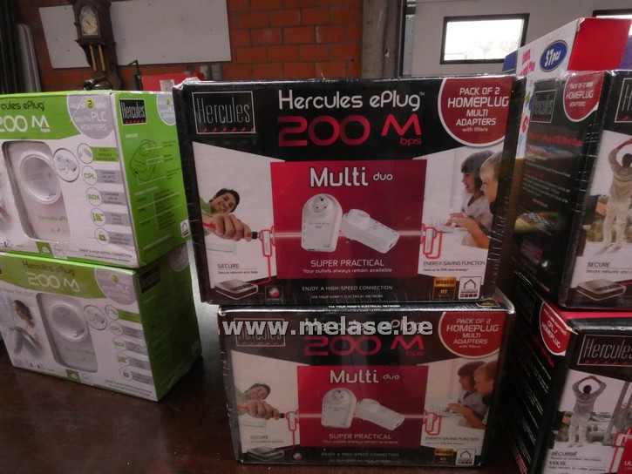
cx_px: 316
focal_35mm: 20
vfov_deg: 66.0
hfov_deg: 81.7
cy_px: 237
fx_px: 365
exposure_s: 1/60
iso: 1000
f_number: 8
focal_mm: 3.6
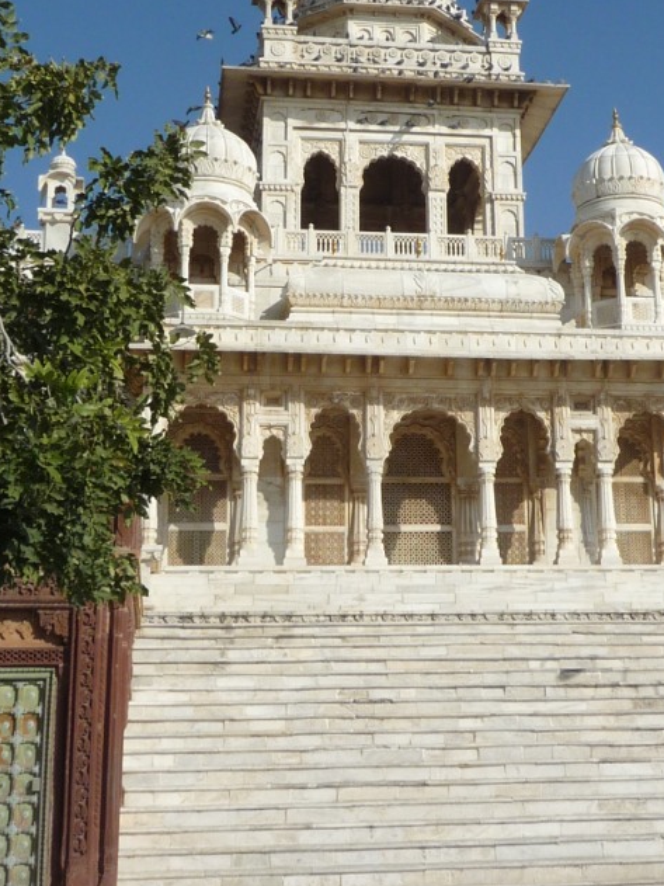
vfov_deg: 32.4
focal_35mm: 59
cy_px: 298
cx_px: 435
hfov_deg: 24.7
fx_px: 1509
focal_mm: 4.5
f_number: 5.6
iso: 100
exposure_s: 1/800
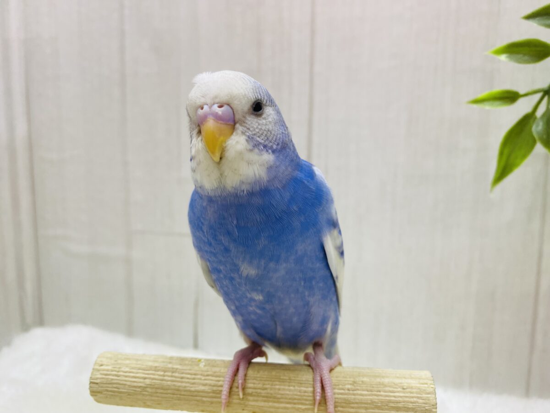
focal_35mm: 25
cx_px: 275
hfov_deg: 69.4
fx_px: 397
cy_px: 206
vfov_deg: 54.9
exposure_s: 1/100
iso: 80
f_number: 1.8
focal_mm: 4.25
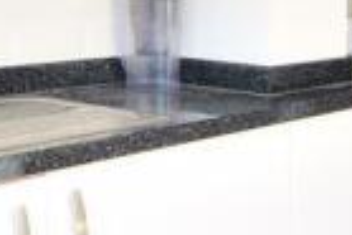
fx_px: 795
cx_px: 370
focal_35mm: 81
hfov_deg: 23.7
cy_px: -21
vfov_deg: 16.4
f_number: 8
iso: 400
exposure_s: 1/8
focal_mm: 11.5
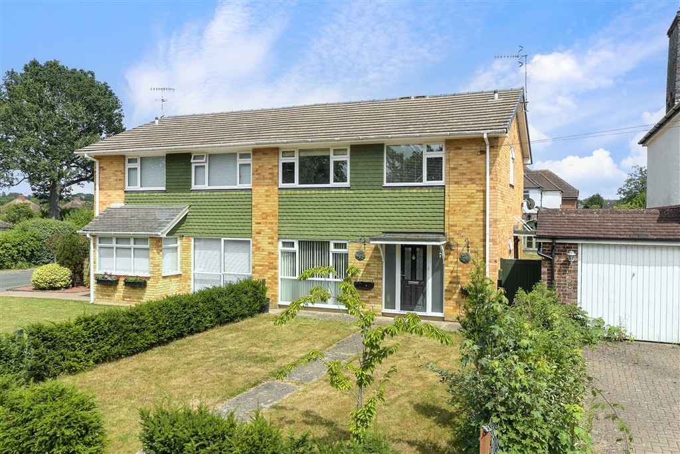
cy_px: 227
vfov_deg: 43.6
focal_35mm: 30
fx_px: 567
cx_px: 340
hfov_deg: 61.9
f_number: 10
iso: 100
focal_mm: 20
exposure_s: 1/50
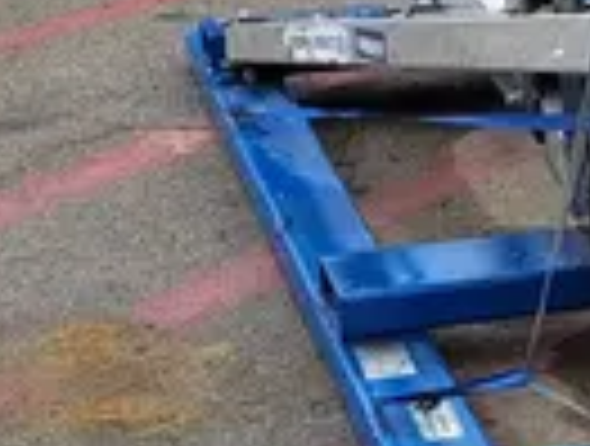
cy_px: 246
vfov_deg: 10.3
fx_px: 2478
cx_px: 901
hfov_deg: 12.8
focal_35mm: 145
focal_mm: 5.4
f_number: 1.8
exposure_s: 1/565
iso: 40
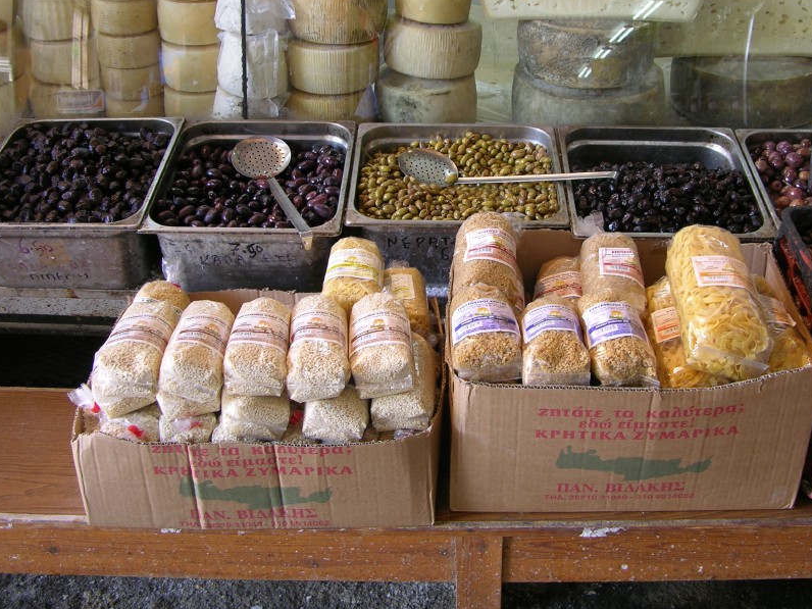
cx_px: 451
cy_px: 251
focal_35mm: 45
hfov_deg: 42.0
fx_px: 1056
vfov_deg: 32.1
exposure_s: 1/15.9
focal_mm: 8.9
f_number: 2.8
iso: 50
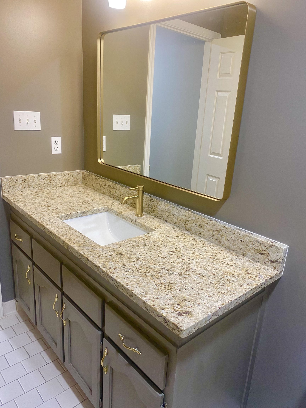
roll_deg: -4.0
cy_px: 204
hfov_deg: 53.1
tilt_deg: -19.0
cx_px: 153
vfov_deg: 67.3
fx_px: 306
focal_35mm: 26
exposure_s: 1/60
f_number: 1.8
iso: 125
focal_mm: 4.25
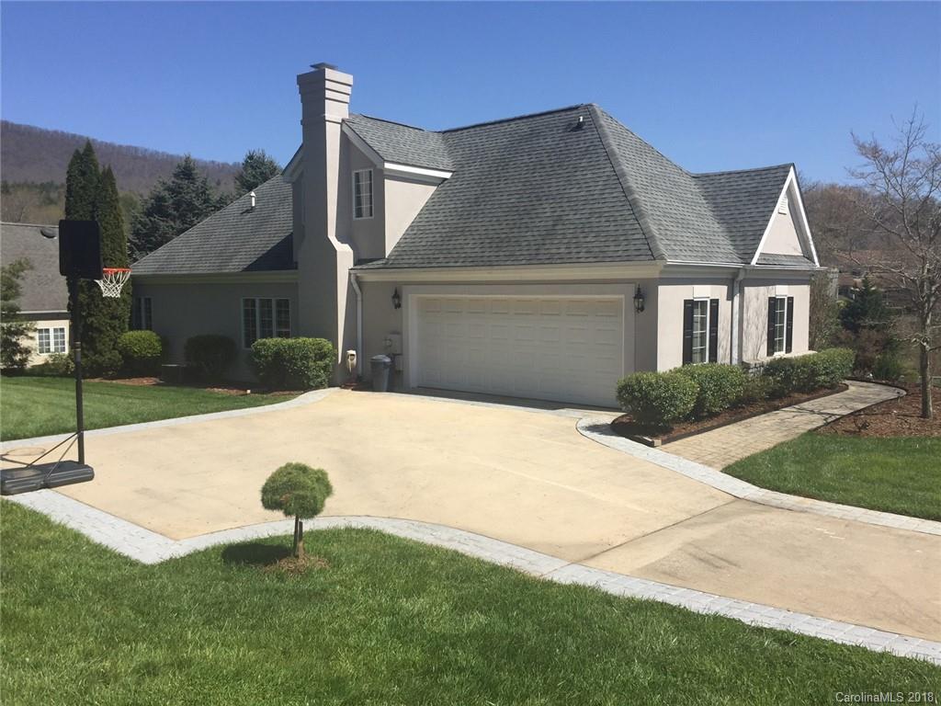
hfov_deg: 61.7
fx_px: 788
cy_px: 353
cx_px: 470
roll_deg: -0.9
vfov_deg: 48.2
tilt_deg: -5.4
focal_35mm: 29
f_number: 2.2
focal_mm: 4.15
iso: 32
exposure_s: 1/2475
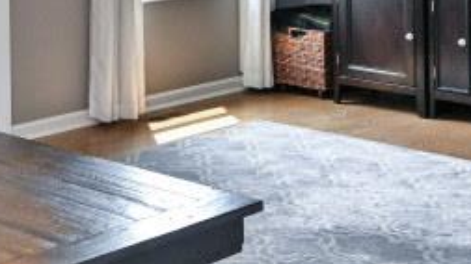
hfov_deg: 23.3
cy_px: -145
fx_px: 1086
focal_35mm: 87
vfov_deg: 13.0
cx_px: -13
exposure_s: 1/100
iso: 200
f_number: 5
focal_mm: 14
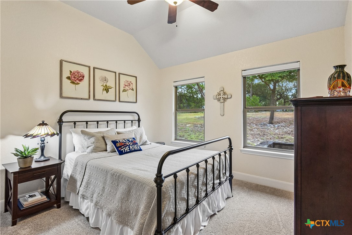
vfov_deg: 70.4
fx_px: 166
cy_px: 118
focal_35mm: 17
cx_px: 176
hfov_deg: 93.3
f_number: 8
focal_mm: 17
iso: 2500
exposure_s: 1/15
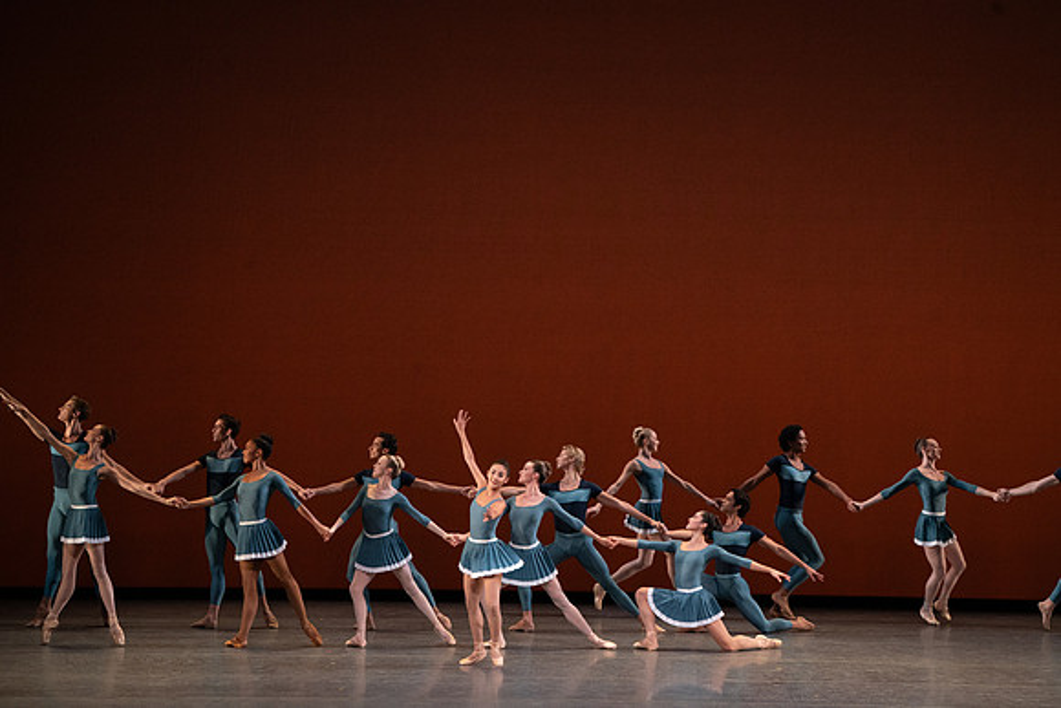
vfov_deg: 8.2
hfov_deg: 12.2
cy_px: 354
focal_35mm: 168
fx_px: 4952
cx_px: 530
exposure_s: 1/400
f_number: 9
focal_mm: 168
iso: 5000
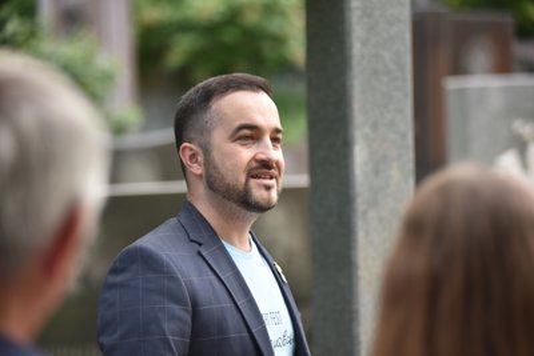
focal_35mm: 120
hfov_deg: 17.1
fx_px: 1781
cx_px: 267
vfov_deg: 11.4
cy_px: 178
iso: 800
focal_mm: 120
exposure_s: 1/2000
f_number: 2.8
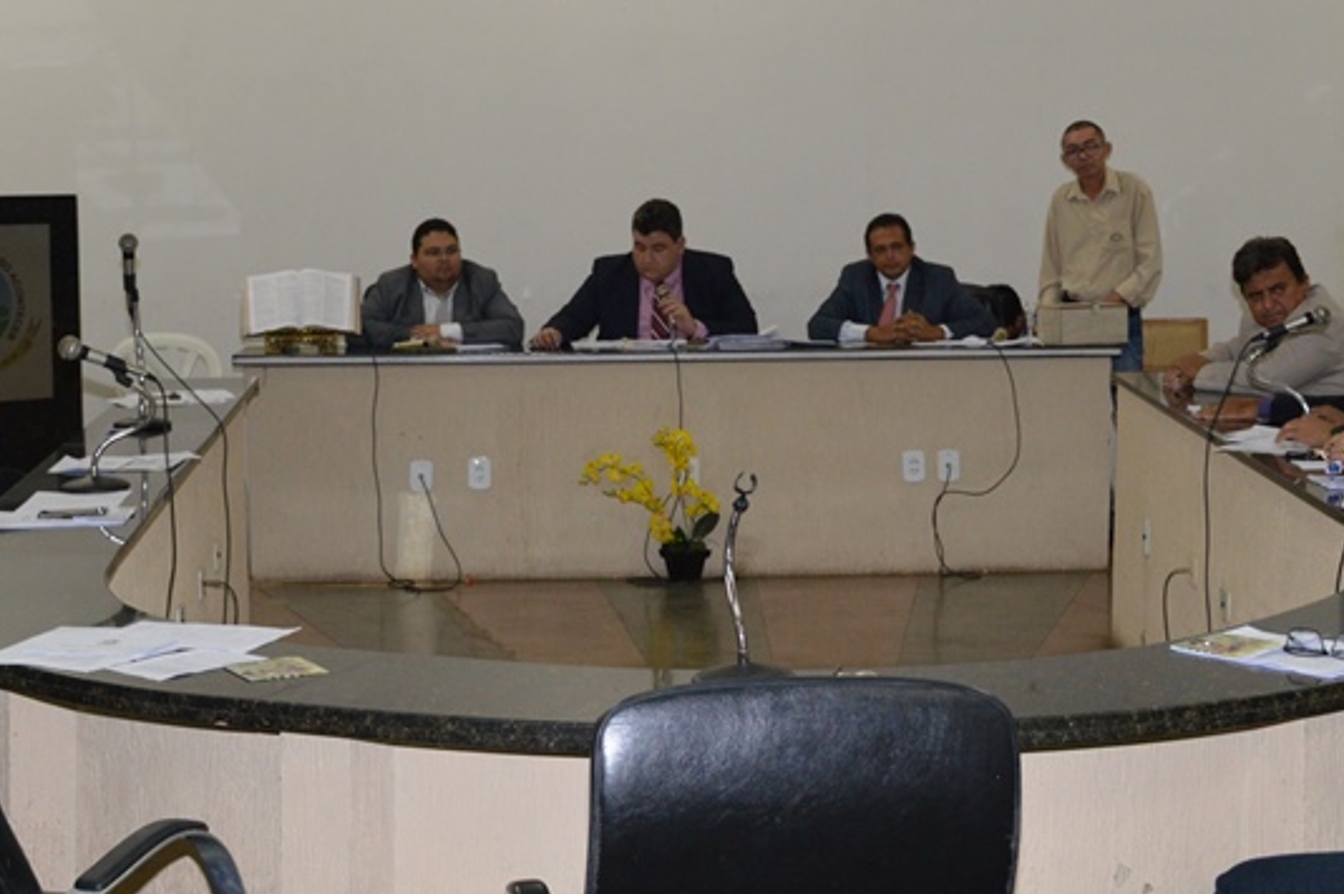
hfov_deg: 29.2
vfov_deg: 19.7
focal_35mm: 69
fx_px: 2574
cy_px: 336
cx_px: 748
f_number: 3.8
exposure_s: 1/60
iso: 800
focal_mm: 24
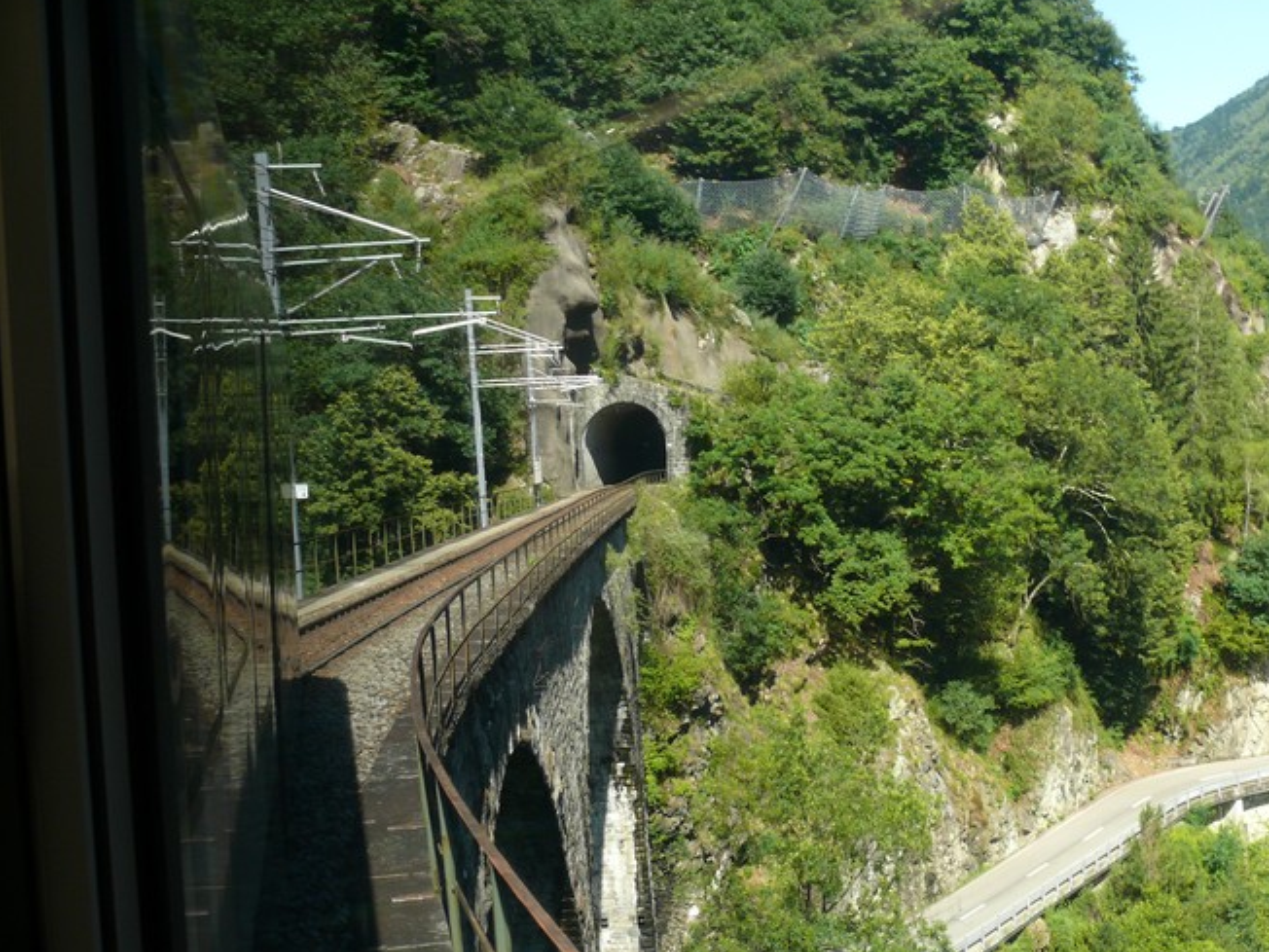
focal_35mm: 51
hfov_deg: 37.3
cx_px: 766
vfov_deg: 28.5
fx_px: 1870
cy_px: 596
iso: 100
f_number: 4
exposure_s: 1/125
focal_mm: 8.3
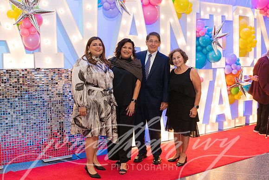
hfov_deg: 51.9
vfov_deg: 36.0
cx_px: 134
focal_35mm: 37
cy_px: 90
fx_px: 277
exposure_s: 1/200
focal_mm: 37
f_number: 3.5
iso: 2000
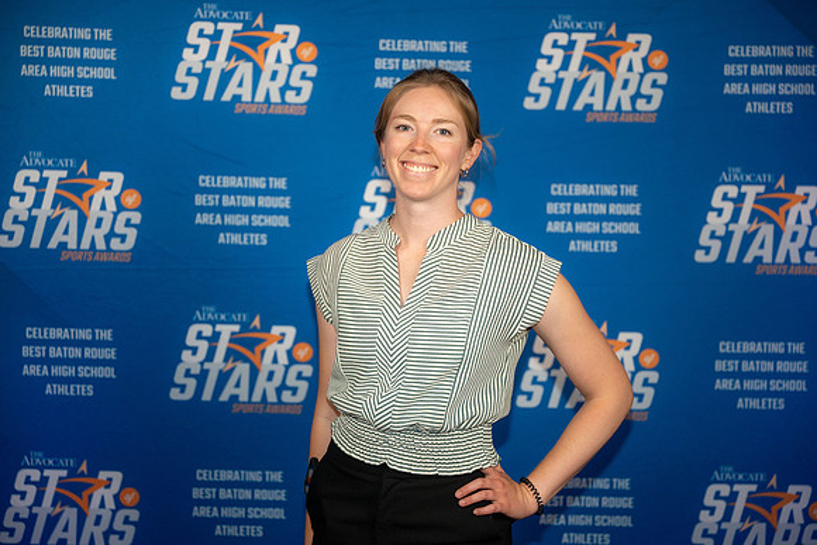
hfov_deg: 32.4
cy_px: 272
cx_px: 408
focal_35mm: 62
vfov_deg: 21.9
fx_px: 1407
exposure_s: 1/200
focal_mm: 62
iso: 400
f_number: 2.8
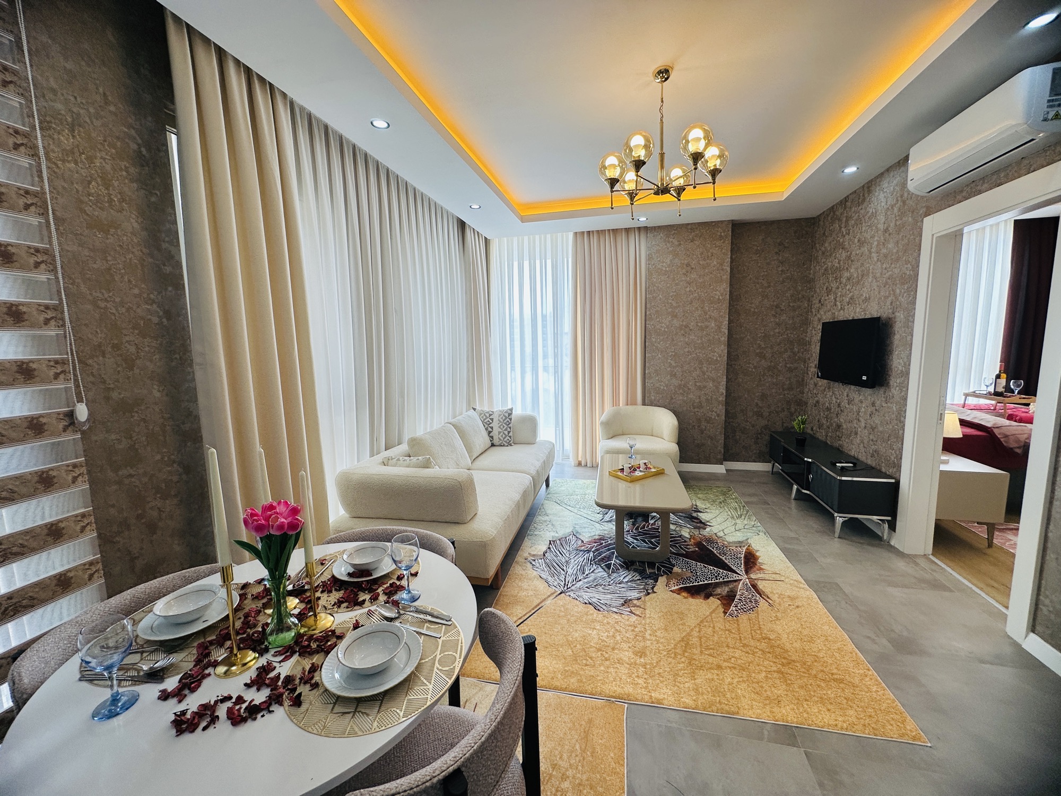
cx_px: 530
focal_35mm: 14
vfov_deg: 85.7
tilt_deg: -6.1
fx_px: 429
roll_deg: +1.1
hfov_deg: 102.1
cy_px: 398
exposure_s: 1/100
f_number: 2.2
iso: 50
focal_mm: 2.22
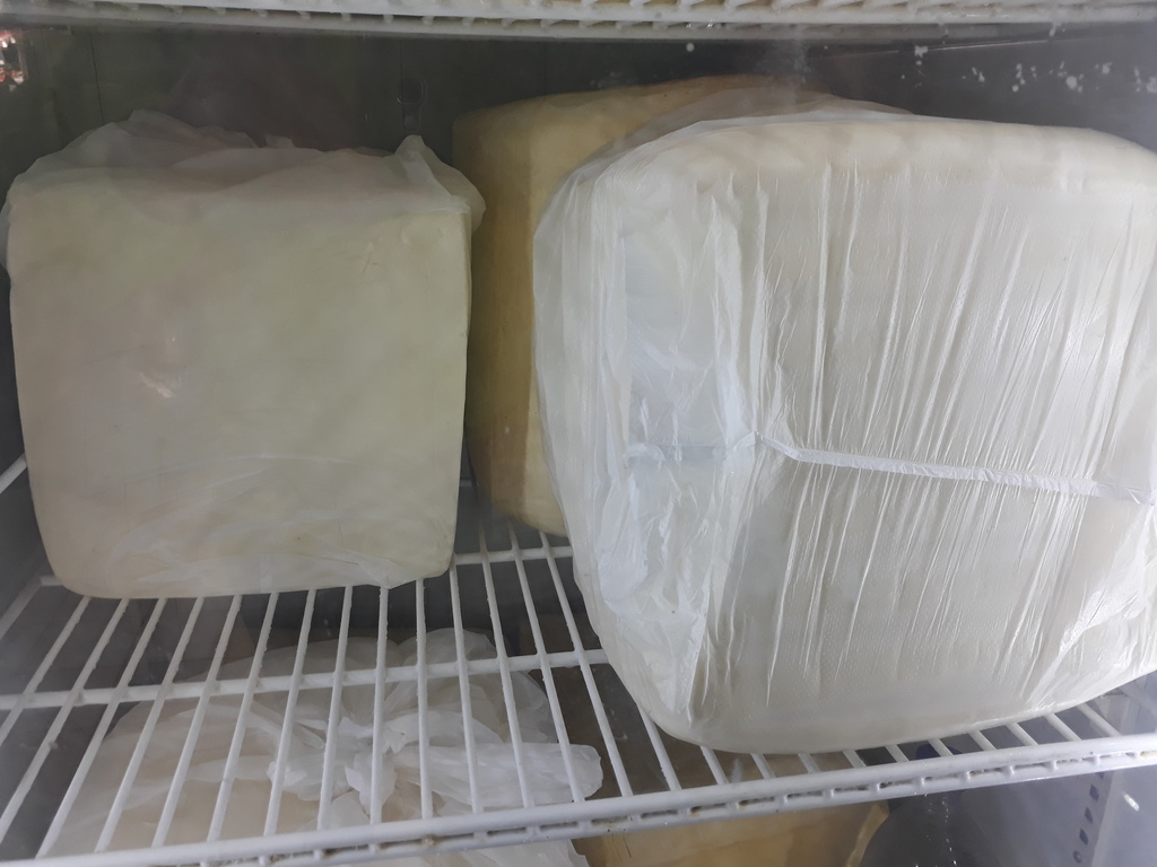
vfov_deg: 51.4
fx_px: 902
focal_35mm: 27
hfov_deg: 65.3
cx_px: 578
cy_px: 434
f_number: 1.9
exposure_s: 1/30
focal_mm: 3.6
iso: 64
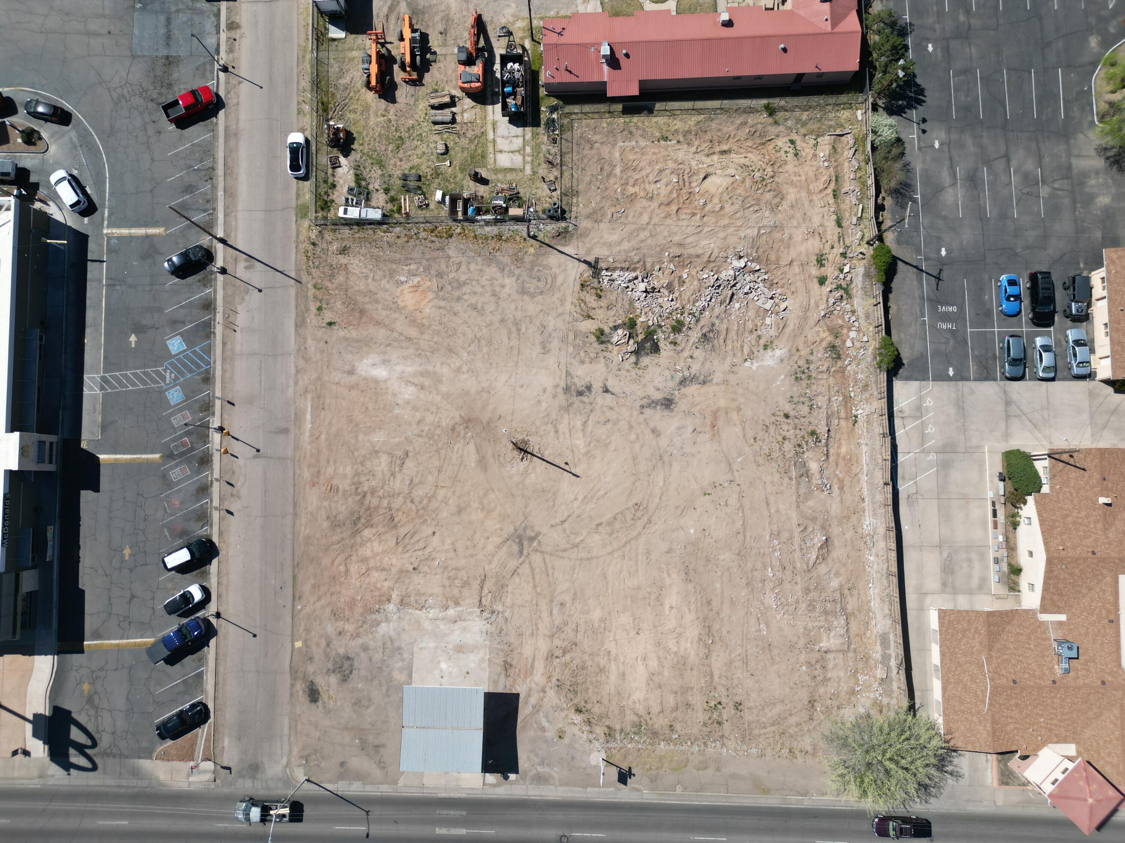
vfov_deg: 56.8
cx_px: 562
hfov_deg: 71.6
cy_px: 422
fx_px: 780
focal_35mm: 24
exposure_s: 1/3200
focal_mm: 6.72
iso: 110
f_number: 1.7
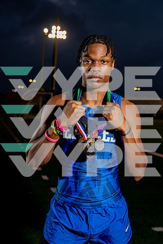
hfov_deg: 28.6
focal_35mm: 47
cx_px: 82
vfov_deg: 41.9
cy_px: 122
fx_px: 319
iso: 500
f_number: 4
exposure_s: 1/200
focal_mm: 47
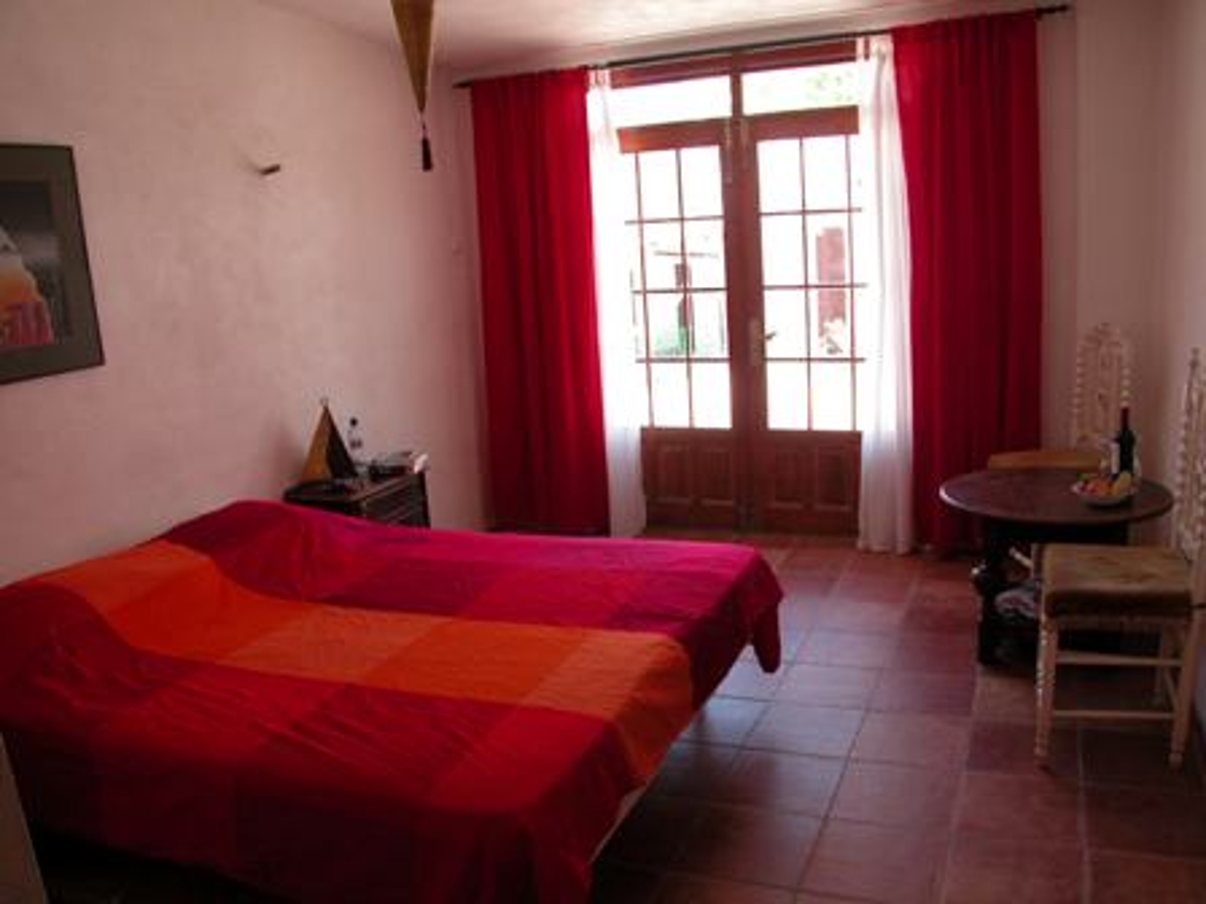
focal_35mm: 35
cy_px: 452
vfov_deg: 40.7
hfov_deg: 52.6
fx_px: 1219
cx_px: 603
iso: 100
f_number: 3.2
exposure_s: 1/58.2
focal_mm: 8.9
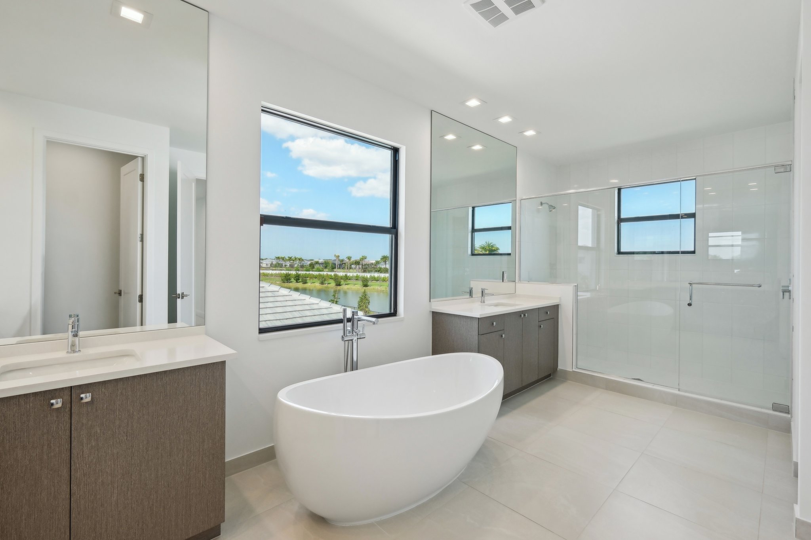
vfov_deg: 77.3
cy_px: 270
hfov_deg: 100.4
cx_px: 406
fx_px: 338
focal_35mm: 15
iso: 400
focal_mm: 10
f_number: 8
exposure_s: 1/140
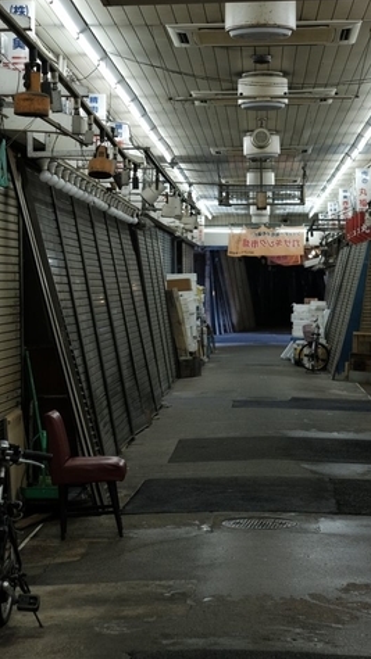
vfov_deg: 26.7
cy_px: 223
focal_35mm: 79
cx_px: 125
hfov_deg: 15.3
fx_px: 1382
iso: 800
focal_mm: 23
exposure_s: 1/125
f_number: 2.8
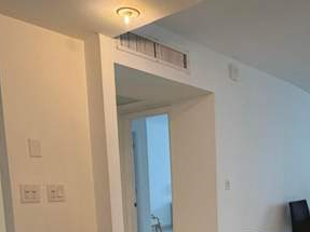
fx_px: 349
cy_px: 220
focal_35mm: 39
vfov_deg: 34.2
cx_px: 232
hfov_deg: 46.2
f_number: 2.2
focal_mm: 2.22
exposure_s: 1/120
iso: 250
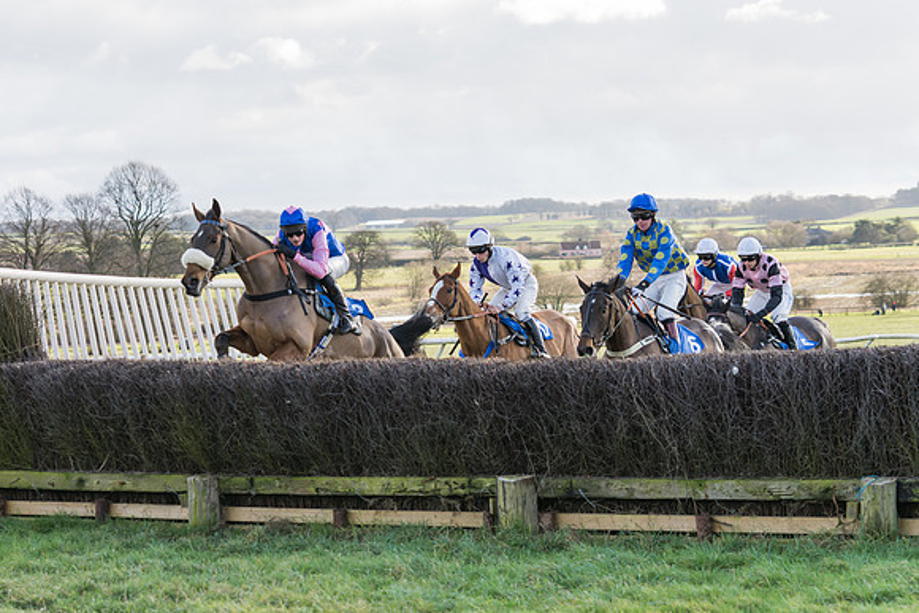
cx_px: 356
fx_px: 2531
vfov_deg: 13.8
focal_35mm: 99
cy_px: 247
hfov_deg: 20.5
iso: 400
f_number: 4
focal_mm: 76
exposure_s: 1/1000
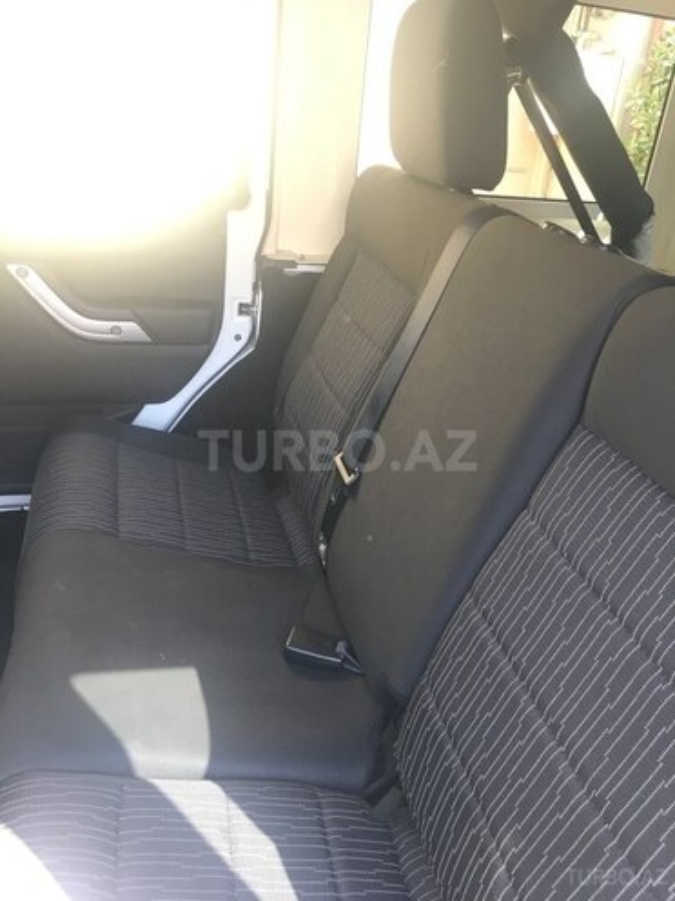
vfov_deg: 61.7
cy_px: 450
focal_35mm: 29
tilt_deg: -22.7
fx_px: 754
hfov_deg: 48.2
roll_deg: -6.3
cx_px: 338
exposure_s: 1/33
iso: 50
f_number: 2.2
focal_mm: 4.15
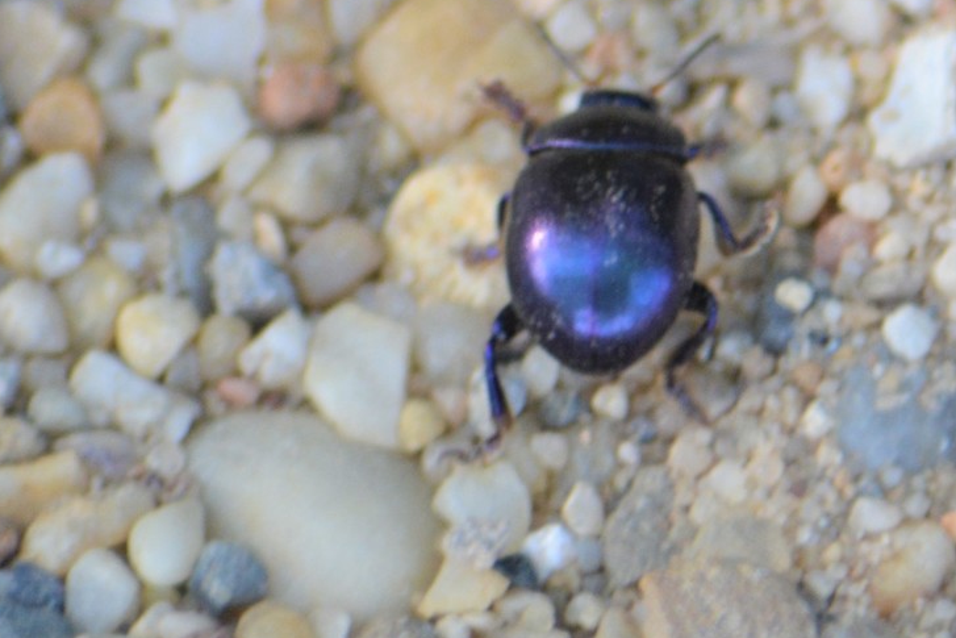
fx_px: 15776
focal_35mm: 594
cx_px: 505
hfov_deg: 3.5
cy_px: 233
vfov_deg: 2.3
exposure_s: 1/125
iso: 400
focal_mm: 300
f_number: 5.6
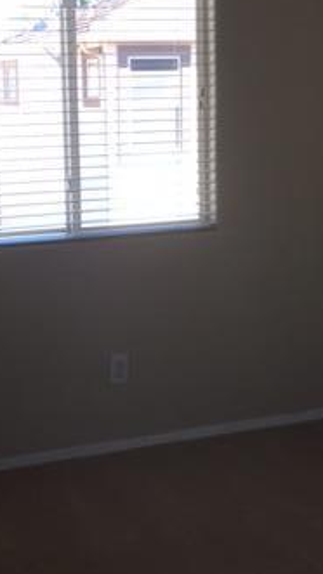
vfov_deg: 34.2
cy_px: 225
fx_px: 930
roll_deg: +1.4
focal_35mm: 61
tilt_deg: -8.4
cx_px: 99
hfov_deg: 19.6
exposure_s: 1/120
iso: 50
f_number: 2.2
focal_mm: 4.15
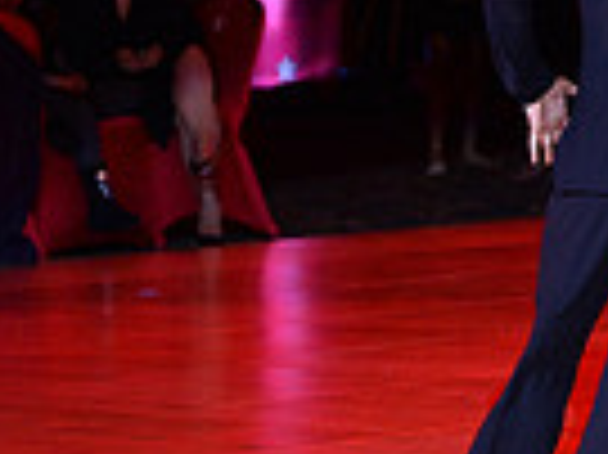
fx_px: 6528
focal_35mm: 372
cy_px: -110
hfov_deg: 5.2
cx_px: 1184
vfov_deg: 4.0
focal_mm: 90
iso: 2000
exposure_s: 1/250
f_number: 4.5
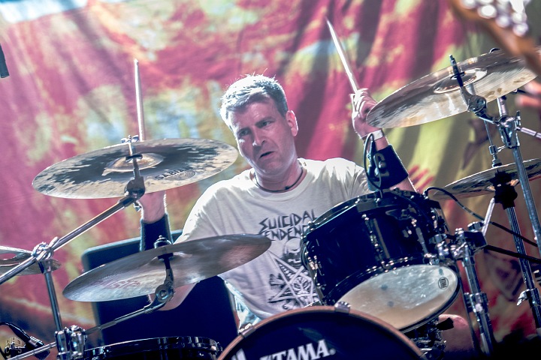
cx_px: 270
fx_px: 2705
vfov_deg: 7.6
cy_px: 180
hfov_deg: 11.4
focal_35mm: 180
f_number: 2.8
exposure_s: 1/100
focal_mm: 120
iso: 1250
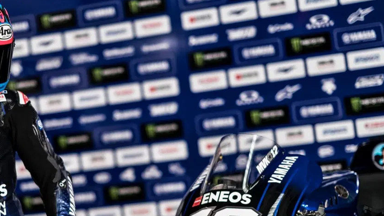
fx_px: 1304
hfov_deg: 16.7
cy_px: 166
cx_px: 124
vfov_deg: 9.5
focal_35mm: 128
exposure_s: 1/250
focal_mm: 85
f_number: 1.4
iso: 640
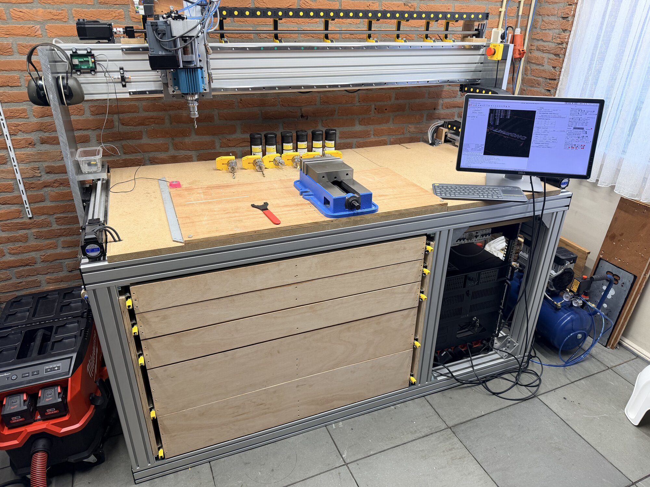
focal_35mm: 24
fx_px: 451
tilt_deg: -26.5
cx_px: 325
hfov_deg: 71.6
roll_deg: -0.7
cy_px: 244
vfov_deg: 56.8
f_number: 1.78
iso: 100
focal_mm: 6.76
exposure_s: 1/121
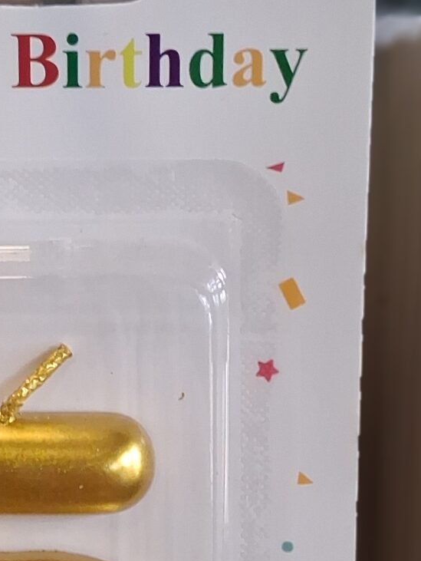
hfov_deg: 16.1
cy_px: 429
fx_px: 1474
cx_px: 67
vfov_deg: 21.3
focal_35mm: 91
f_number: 1.8
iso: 400
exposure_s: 1/120
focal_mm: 3.98
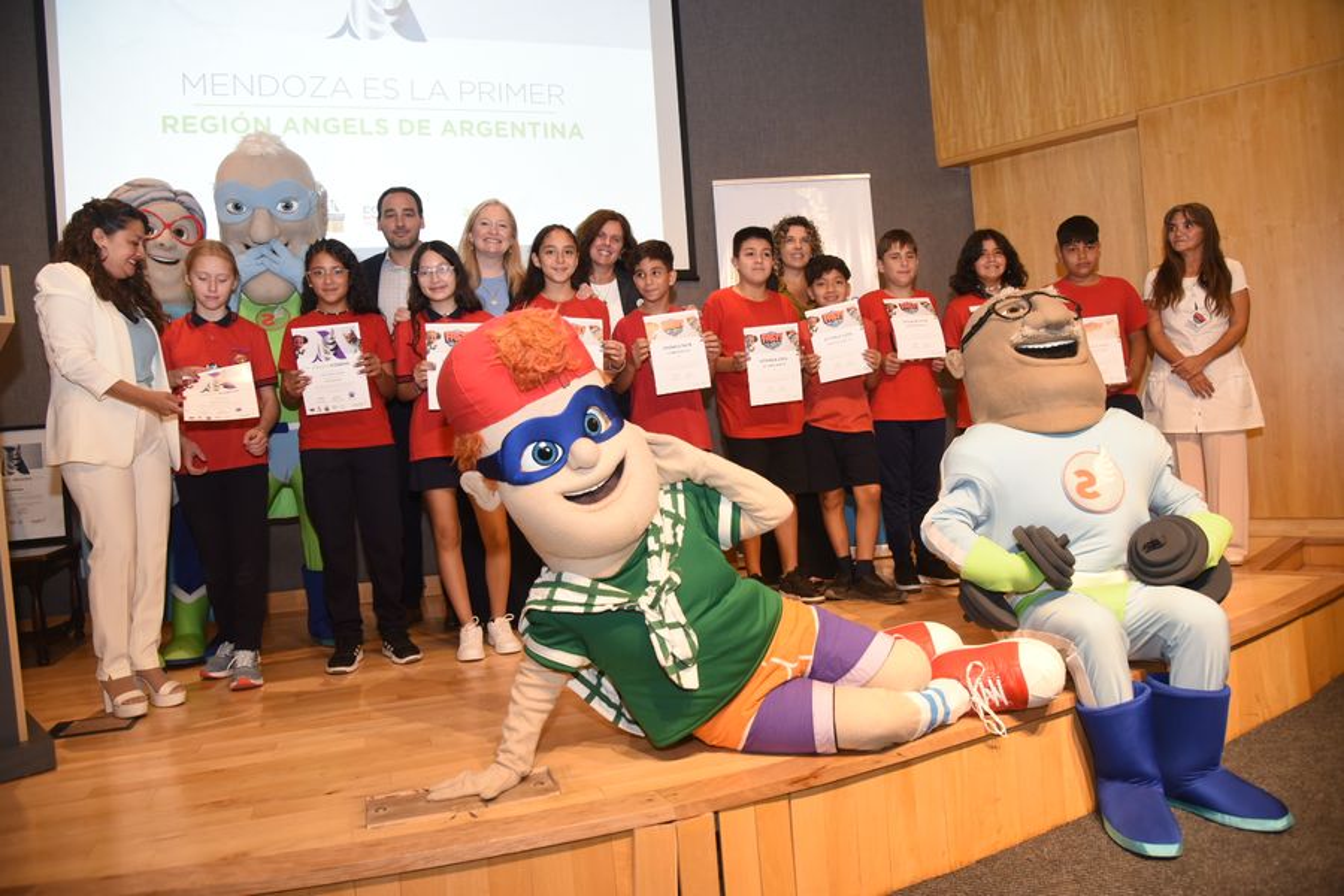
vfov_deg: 53.1
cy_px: 448
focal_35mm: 24
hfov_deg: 73.7
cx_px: 672
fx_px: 896
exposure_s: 1/100
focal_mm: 24
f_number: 4
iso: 2000
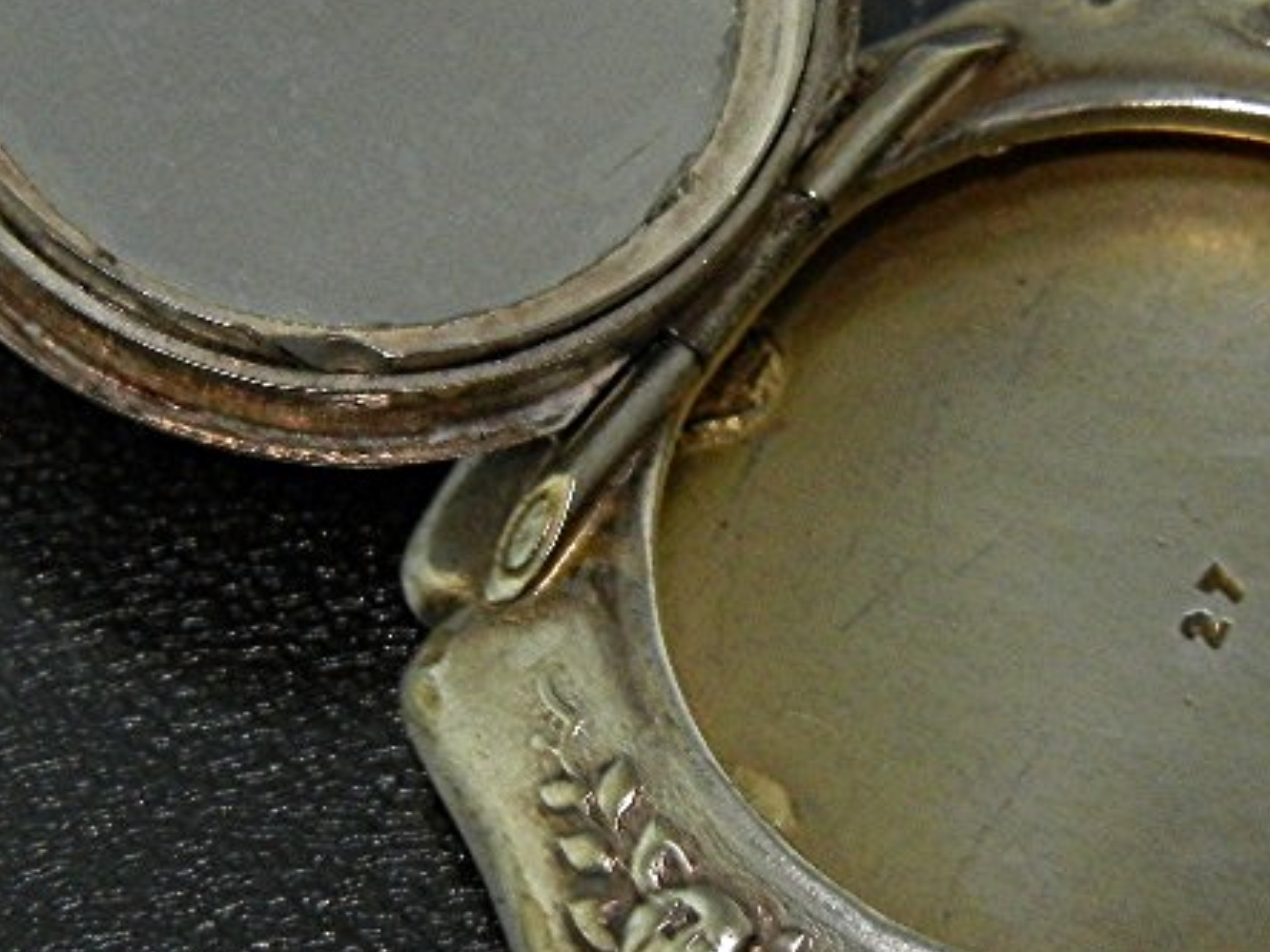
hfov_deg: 16.4
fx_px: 4403
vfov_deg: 12.3
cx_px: 815
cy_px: 440
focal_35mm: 120
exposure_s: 1/30
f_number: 7.8
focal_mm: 9.3
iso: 376
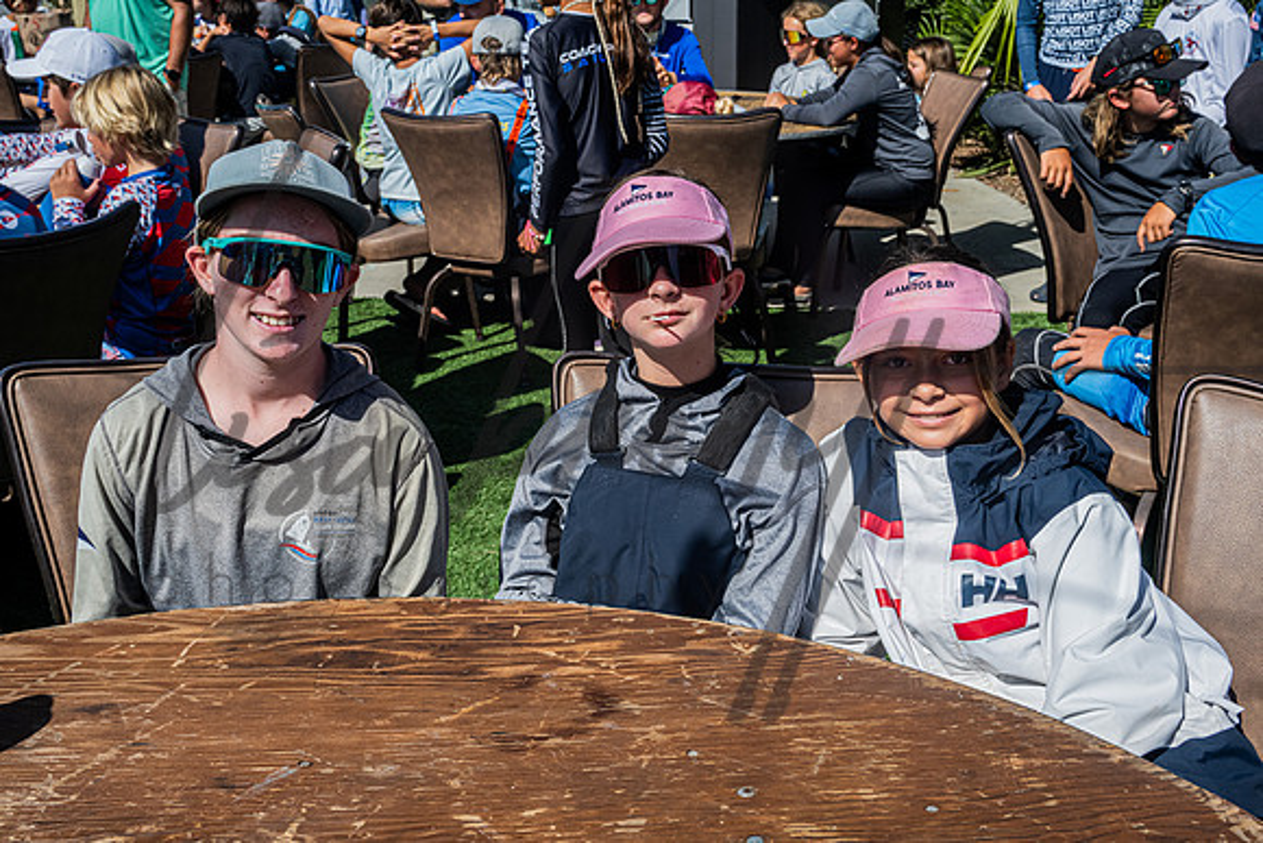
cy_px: 422
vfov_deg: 34.2
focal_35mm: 39
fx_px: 1369
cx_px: 632
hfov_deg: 49.5
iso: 800
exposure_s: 1/800
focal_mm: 39
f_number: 14
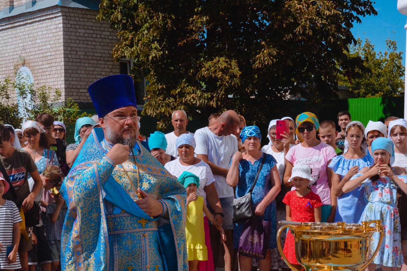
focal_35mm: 77
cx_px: 203
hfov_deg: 26.3
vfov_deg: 17.5
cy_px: 224
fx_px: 870
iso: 100
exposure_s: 1/200
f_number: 10
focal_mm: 34
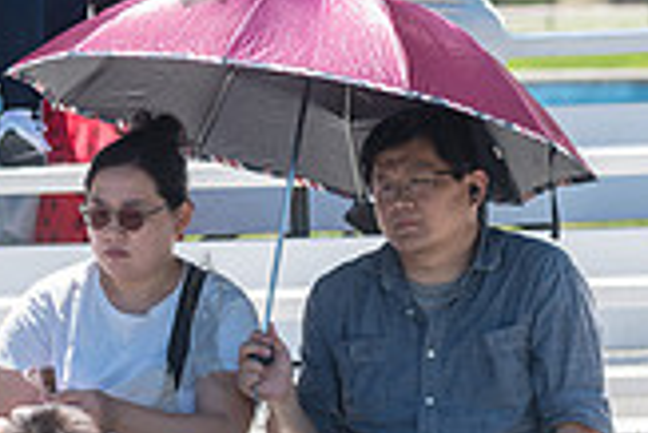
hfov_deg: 5.8
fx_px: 6396
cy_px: 320
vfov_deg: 3.9
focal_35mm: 355
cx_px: 203
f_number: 4
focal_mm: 100
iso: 200
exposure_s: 1/800
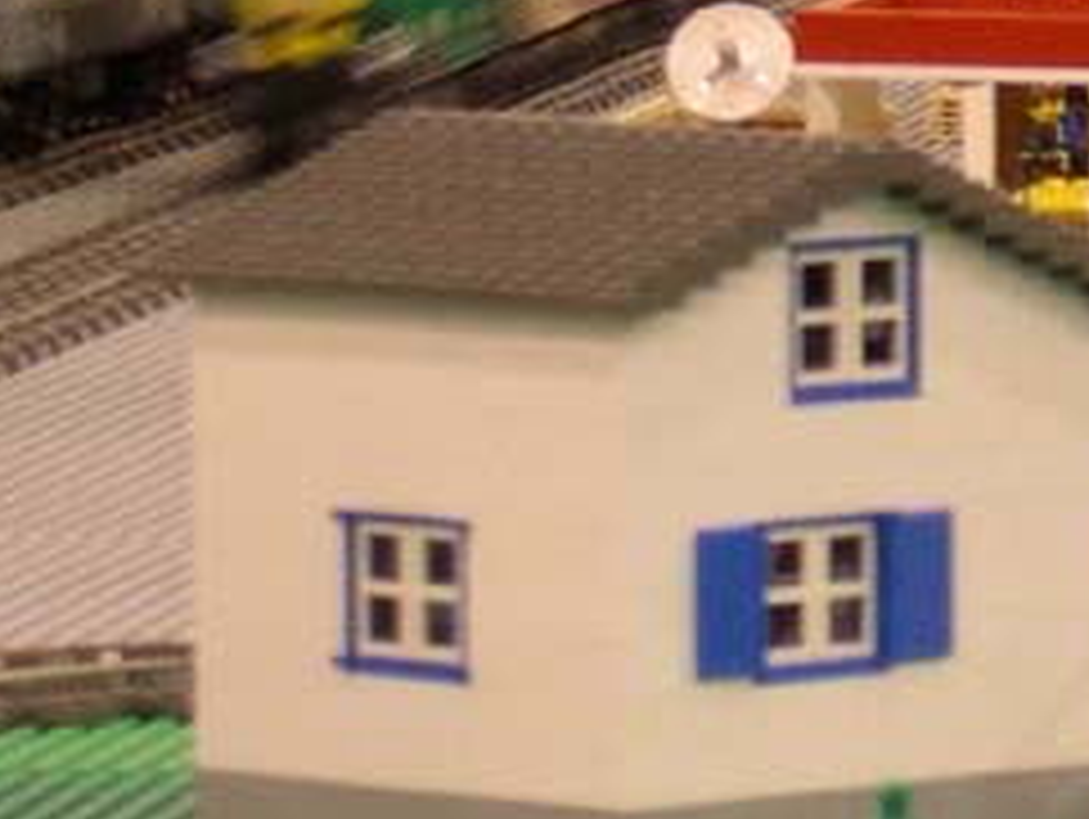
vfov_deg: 3.1
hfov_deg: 4.1
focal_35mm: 482
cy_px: -279
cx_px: 1994
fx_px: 15179
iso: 137
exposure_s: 1/4.5
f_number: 4.9
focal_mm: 24
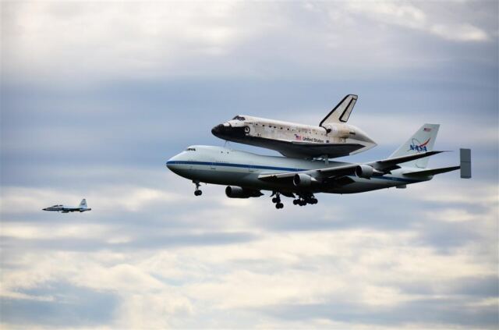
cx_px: 250
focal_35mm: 255
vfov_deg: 5.4
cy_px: 165
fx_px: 3525
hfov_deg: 8.1
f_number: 5.6
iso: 200
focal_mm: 170
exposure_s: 1/2000
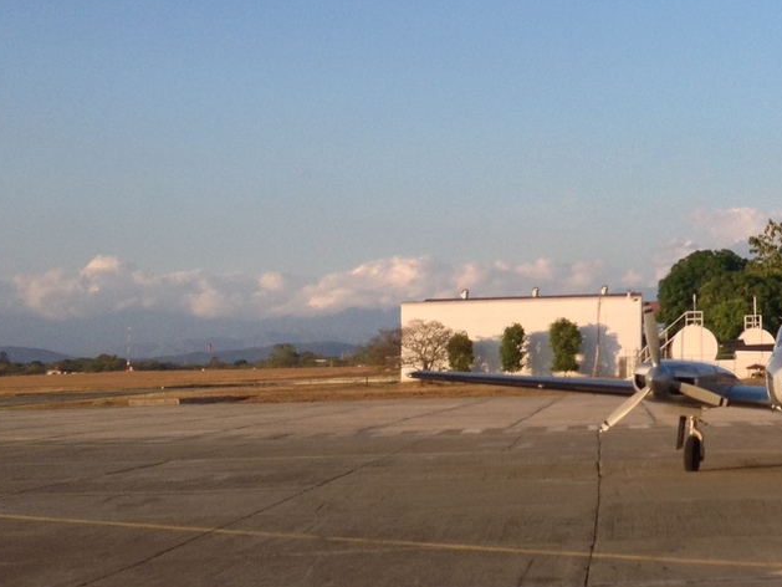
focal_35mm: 89
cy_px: 238
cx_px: 940
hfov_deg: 20.6
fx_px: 2011
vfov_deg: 16.6
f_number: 2.4
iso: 50
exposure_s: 1/681
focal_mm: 4.28
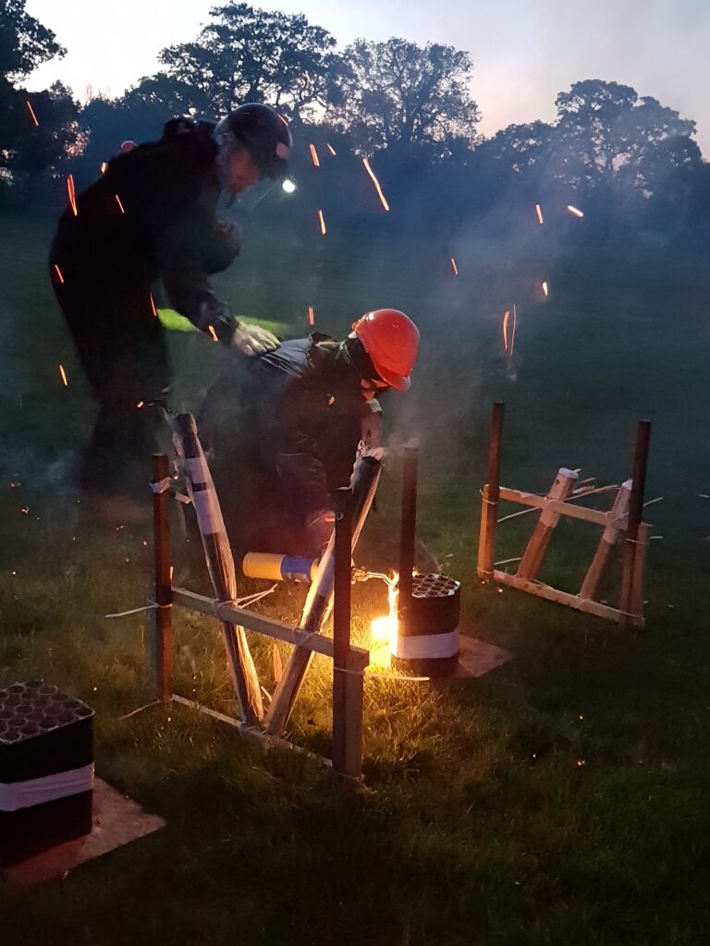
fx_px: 711
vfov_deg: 67.3
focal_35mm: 26
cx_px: 355
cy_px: 473
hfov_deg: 53.1
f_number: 1.5
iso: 1250
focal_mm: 4.3
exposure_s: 1/17
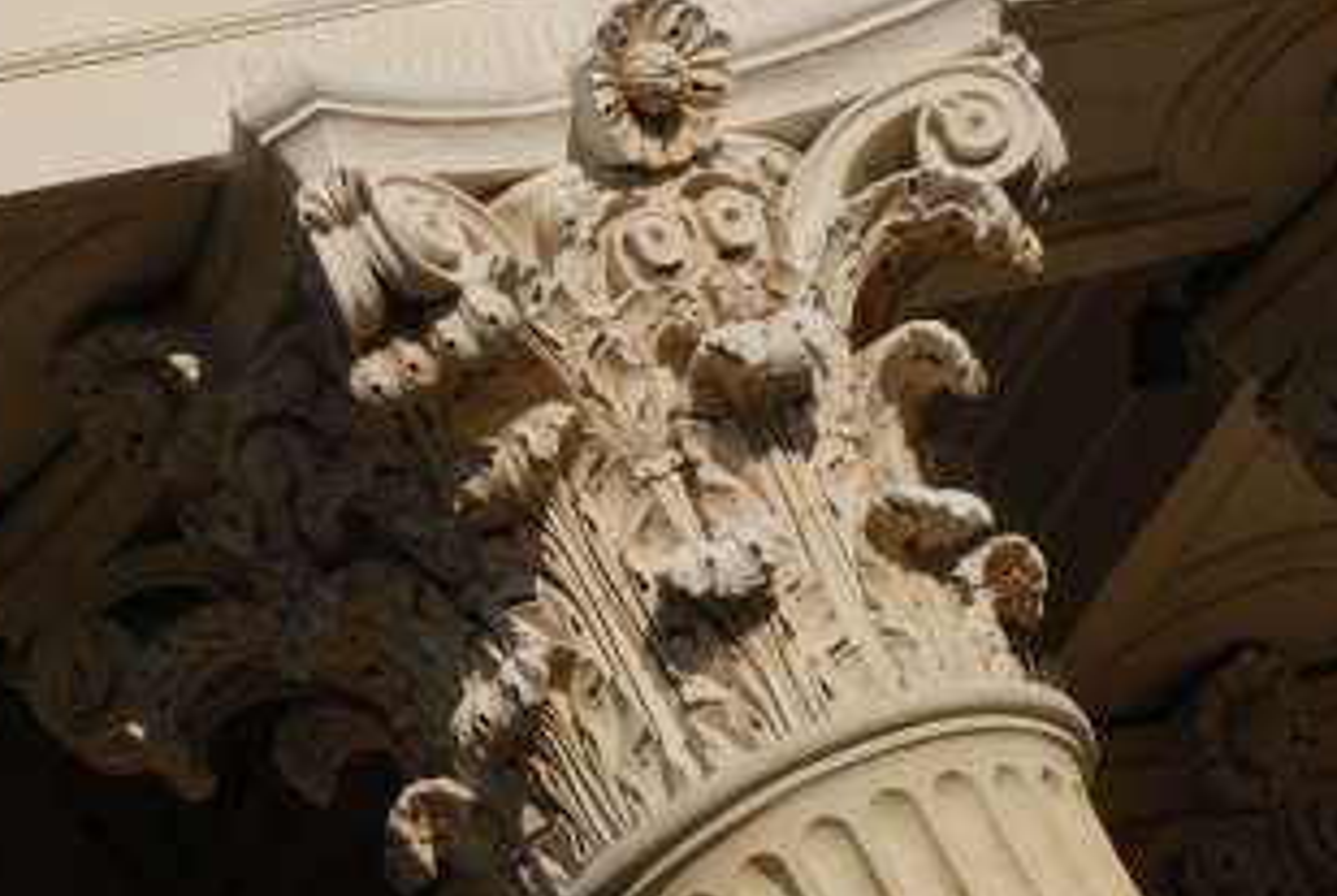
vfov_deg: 3.2
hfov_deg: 4.8
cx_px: -480
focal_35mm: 429
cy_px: 54
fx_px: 15955
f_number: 13
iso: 100
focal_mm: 92
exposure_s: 1/400
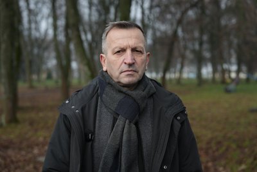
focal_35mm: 48
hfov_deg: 41.1
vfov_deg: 28.1
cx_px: 128
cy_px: 86
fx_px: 343
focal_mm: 48
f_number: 2.8
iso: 160
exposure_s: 1/250
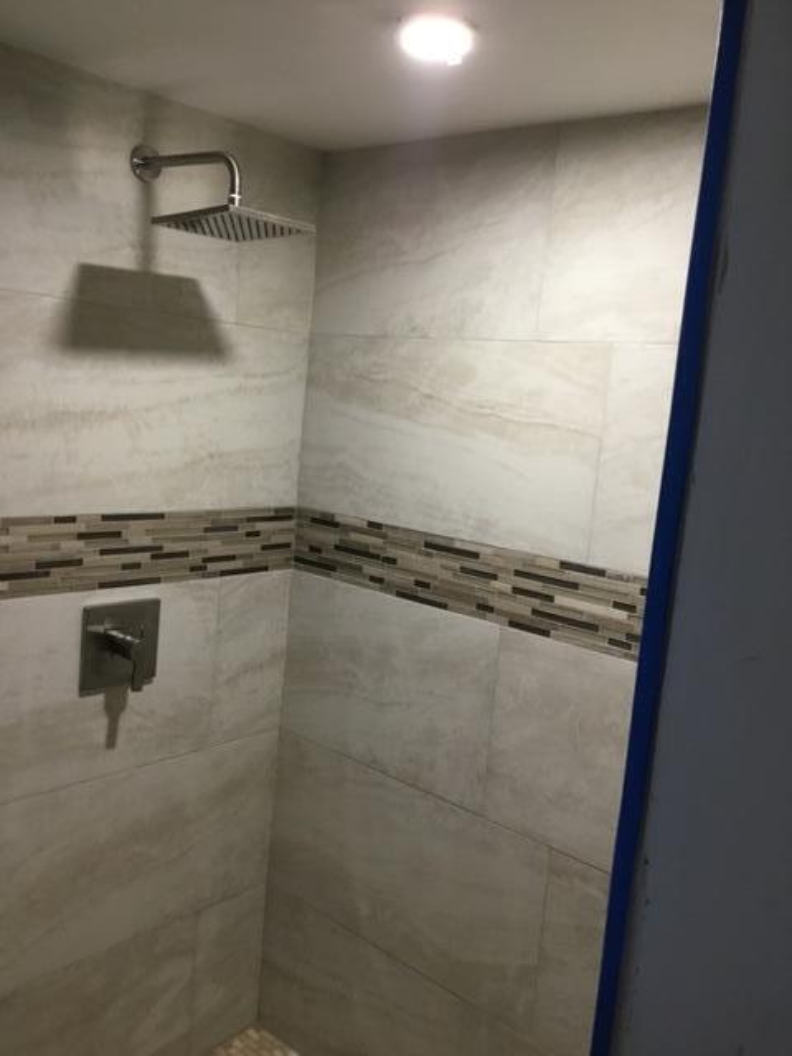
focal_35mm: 31
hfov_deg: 45.4
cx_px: 396
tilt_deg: -7.8
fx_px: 946
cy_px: 528
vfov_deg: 58.4
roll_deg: -2.1
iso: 100
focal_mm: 3.3
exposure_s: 1/30
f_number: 2.4
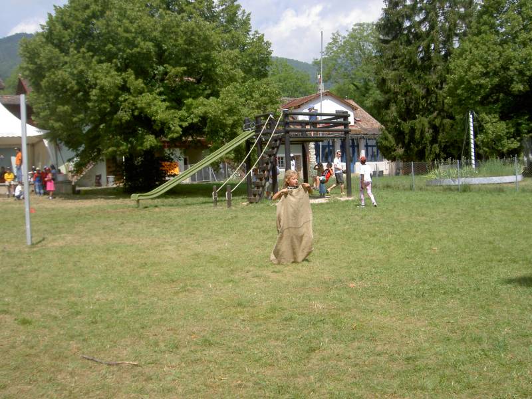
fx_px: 599
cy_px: 200
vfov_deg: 36.8
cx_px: 266
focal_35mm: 39
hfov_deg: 47.9
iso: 100
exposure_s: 1/320
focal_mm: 8
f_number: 4.7
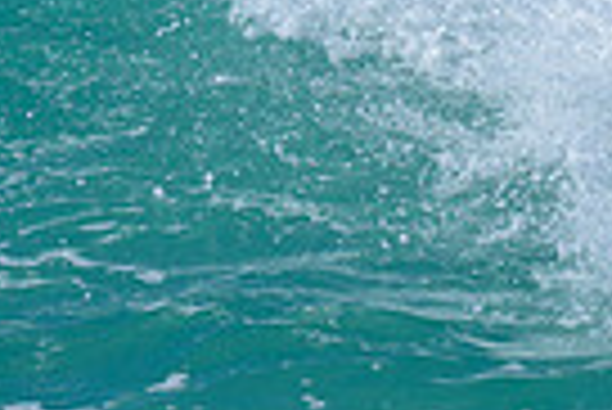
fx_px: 75560
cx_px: 841
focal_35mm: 4440
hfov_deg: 0.5
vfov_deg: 0.3
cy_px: 241
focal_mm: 800
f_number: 6.3
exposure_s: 1/2000
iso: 220
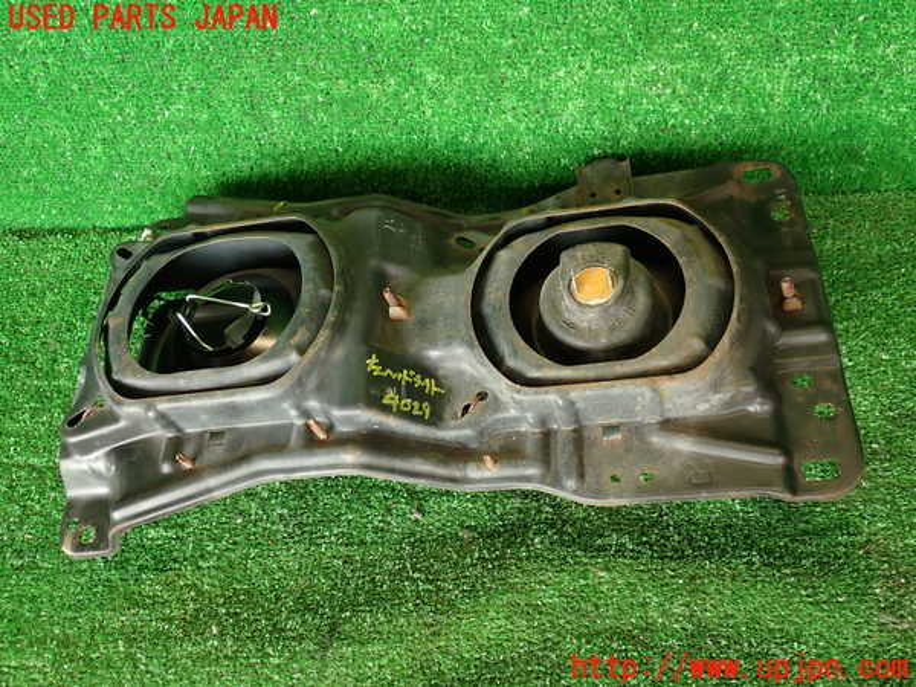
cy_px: 344
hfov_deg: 56.8
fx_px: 847
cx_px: 458
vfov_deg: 44.2
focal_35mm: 32
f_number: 2.4
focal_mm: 5.79
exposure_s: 1/60
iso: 200
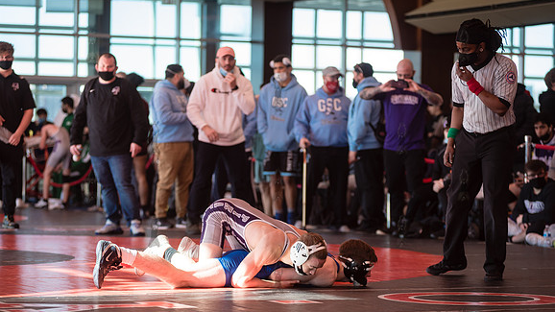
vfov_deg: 8.5
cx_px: 278
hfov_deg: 15.1
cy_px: 184
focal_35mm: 142
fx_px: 2090
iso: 400
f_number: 4
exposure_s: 1/400
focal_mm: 135
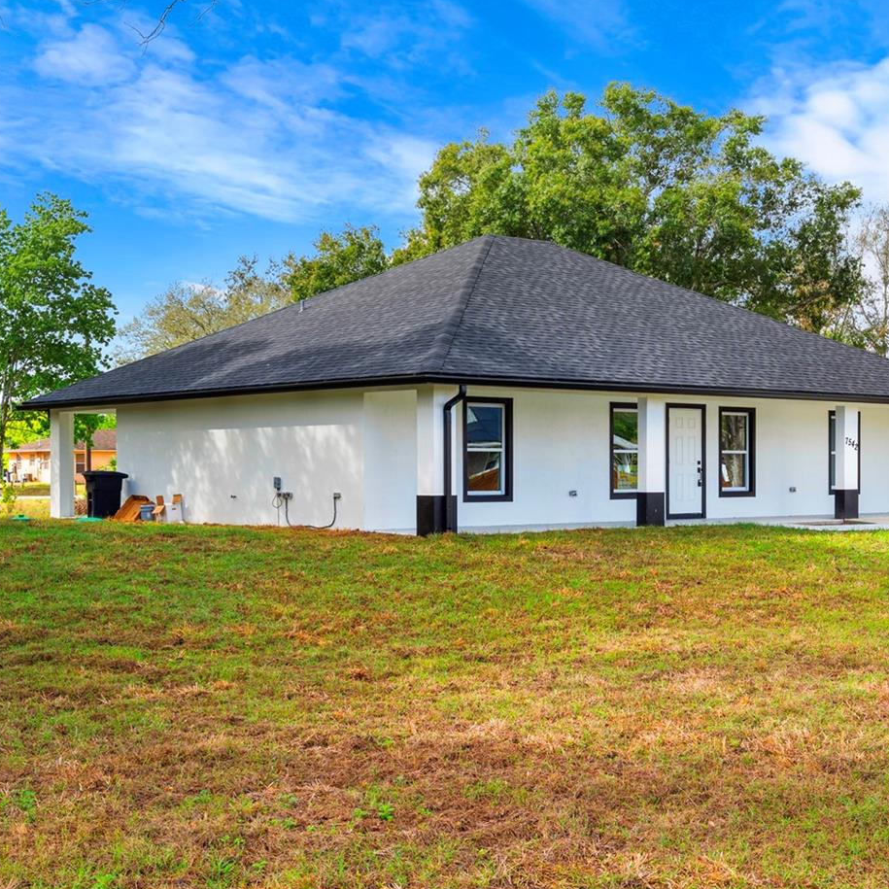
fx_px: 1511
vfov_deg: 32.8
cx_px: 553
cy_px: 484
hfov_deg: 32.6
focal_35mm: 52
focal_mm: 35
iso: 100
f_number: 10
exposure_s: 1/80
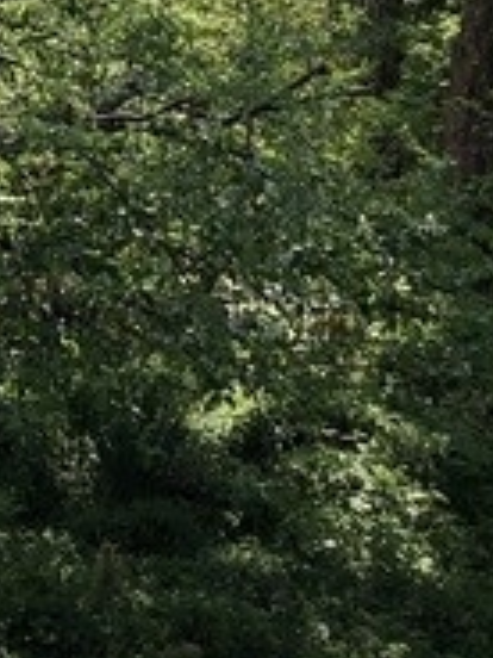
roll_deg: +0.3
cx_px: -211
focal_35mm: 122
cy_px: -107
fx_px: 2317
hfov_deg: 11.7
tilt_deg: -3.9
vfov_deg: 15.6
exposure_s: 1/1715
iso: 20
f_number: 1.8
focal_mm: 4
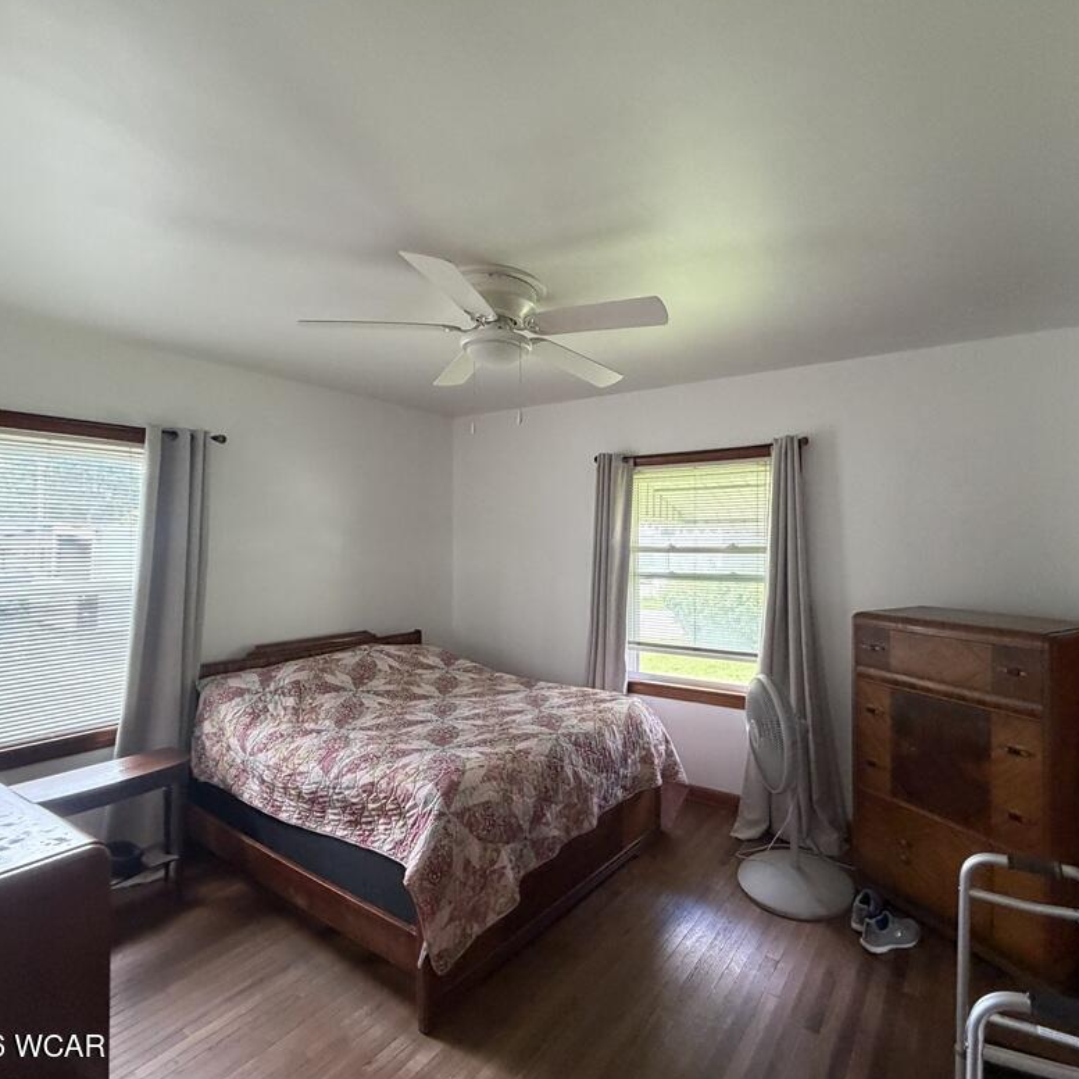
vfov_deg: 84.0
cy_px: 540
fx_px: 600
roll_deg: +0.8
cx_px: 649
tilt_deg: -0.1
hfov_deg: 82.9
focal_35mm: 17
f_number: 2.2
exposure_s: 1/60
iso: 400
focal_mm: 2.22
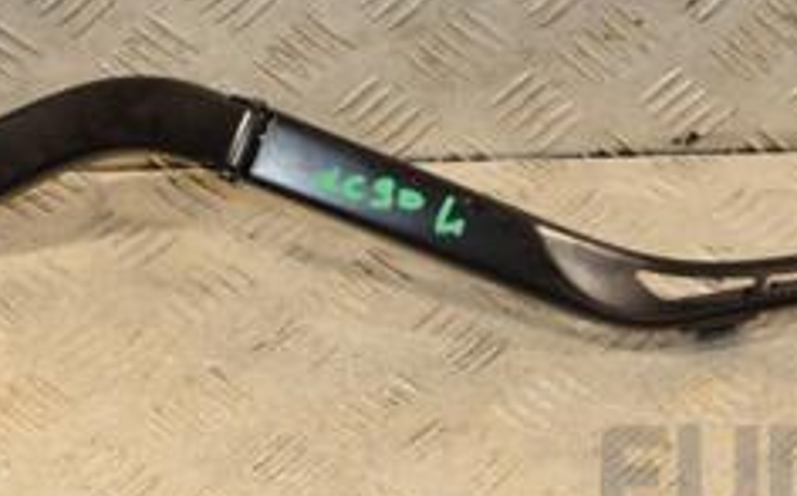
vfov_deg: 11.9
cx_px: 537
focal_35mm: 109
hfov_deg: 19.1
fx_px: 2365
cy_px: 27
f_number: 5.6
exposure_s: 1/200
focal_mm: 28
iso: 800
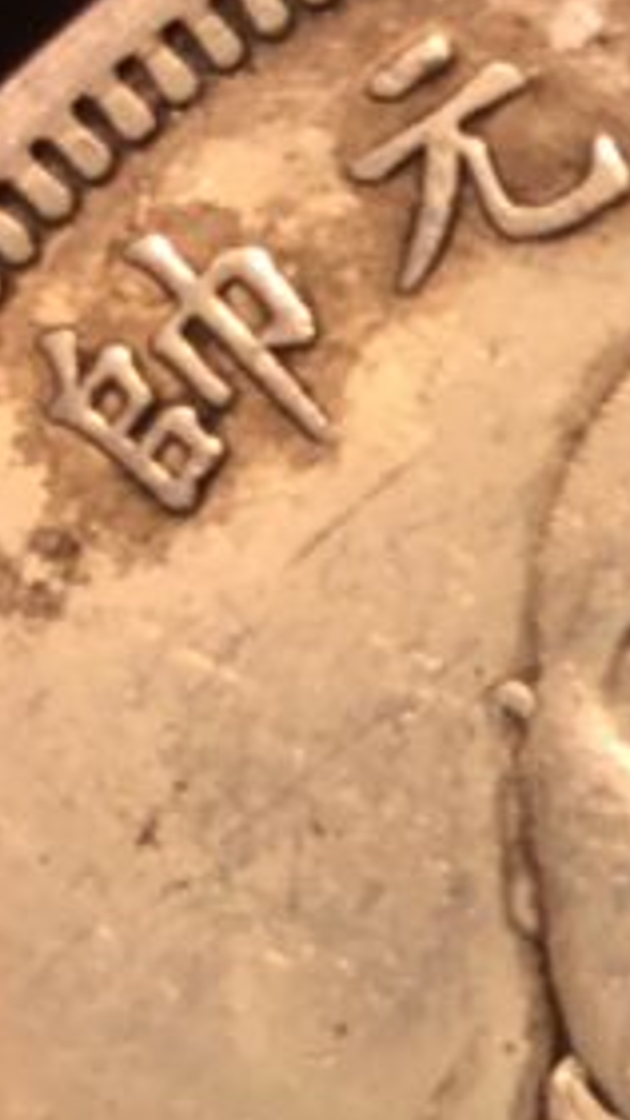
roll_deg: -1.2
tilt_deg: -39.6
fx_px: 3565
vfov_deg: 17.4
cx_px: 1065
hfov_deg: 9.7
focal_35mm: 120
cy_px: 1128
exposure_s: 1/108
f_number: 2.4
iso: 25
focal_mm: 3.3
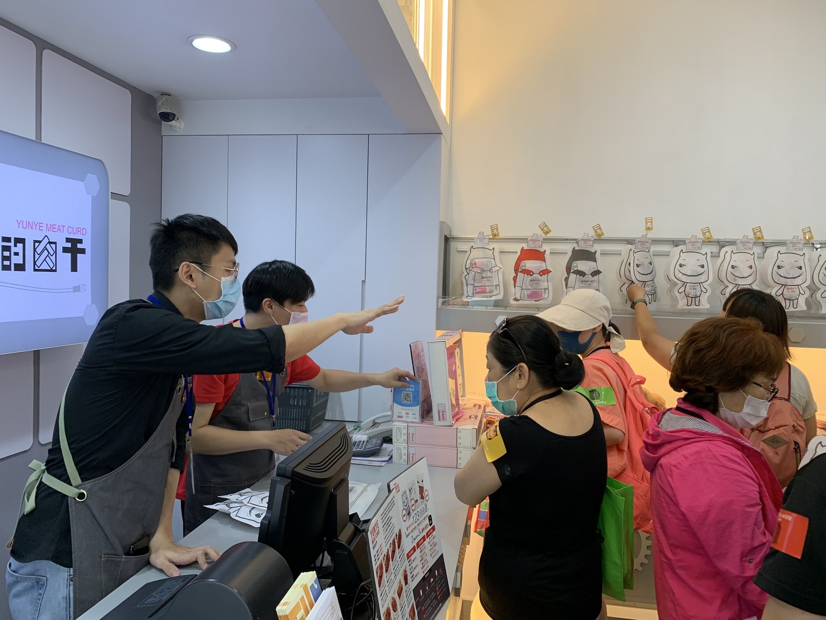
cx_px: 413
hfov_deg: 67.3
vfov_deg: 53.1
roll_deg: -1.5
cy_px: 310
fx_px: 620
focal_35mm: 26
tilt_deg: -3.1
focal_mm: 4.25
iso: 100
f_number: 1.8
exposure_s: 1/120
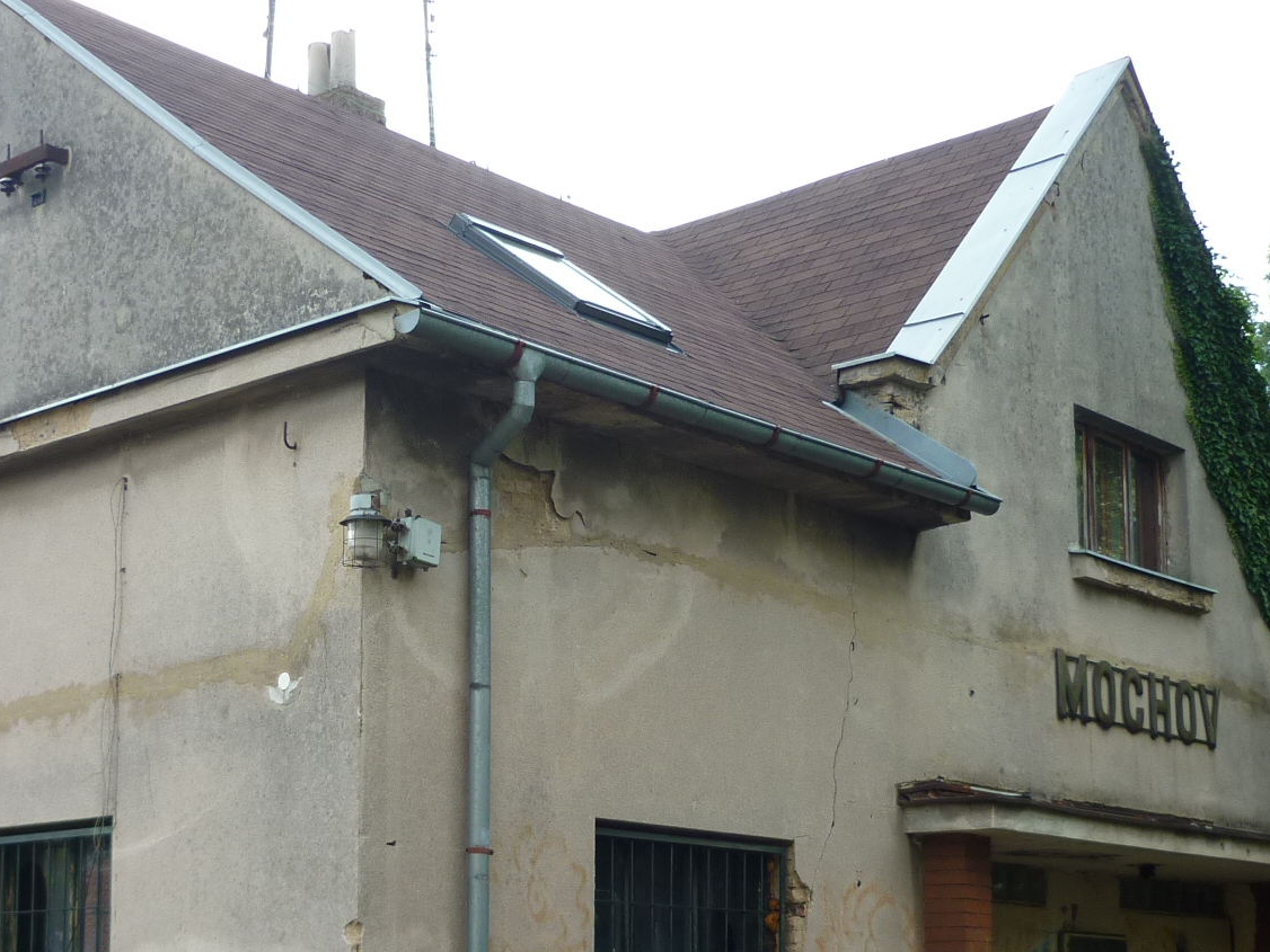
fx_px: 2202
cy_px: 683
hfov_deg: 32.1
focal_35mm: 60
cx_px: 564
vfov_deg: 24.2
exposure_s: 1/250
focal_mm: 5.5
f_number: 2.8
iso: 80
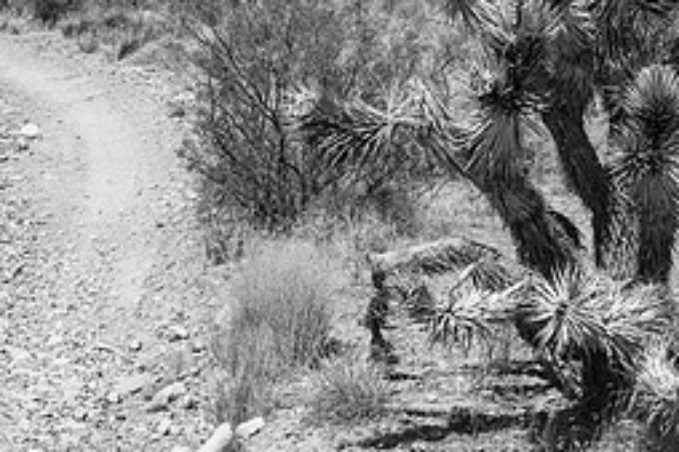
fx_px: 2563
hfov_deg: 15.1
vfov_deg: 9.9
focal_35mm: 136
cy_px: -81
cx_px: 390
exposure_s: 1/100
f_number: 13
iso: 100
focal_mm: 50
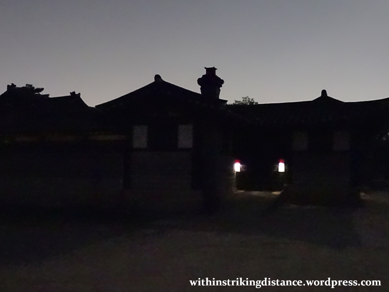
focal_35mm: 36
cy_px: 146
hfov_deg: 51.4
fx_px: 405
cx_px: 194
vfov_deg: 39.7
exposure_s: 1/4
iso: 12800
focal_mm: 6.17
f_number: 4
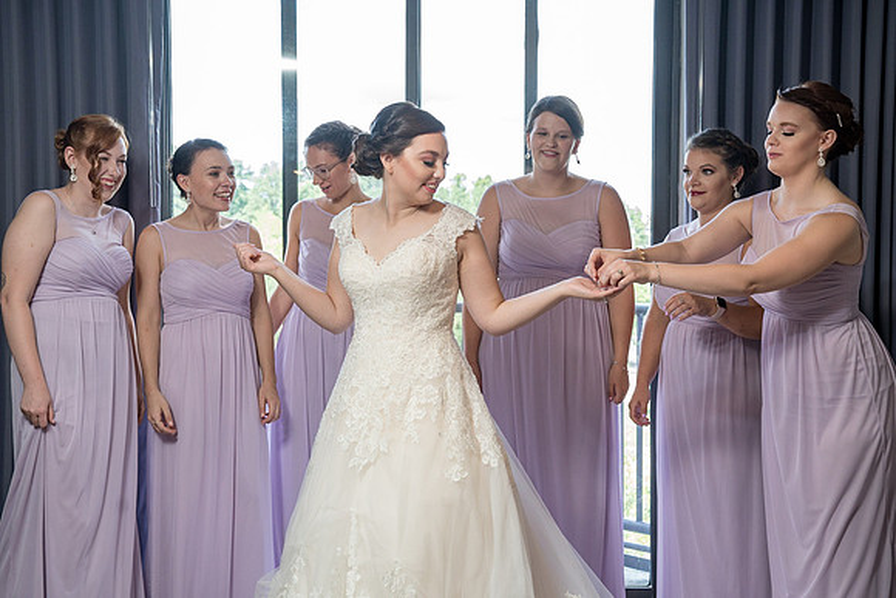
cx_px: 460
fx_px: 1227
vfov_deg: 27.4
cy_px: 291
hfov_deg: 40.1
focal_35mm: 49
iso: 1000
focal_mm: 47
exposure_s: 1/200
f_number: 5.6
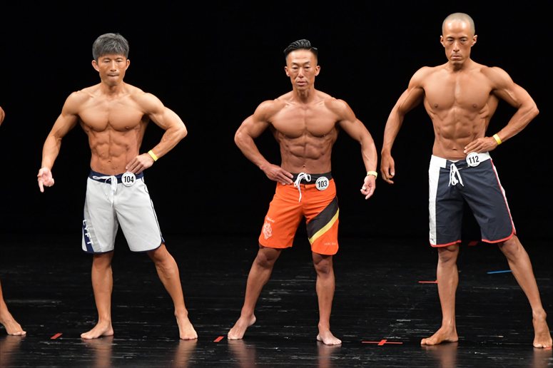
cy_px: 184
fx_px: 4376
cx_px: 276
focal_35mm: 285
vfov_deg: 4.8
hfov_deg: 7.2
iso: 3200
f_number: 5.6
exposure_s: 1/400
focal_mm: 190
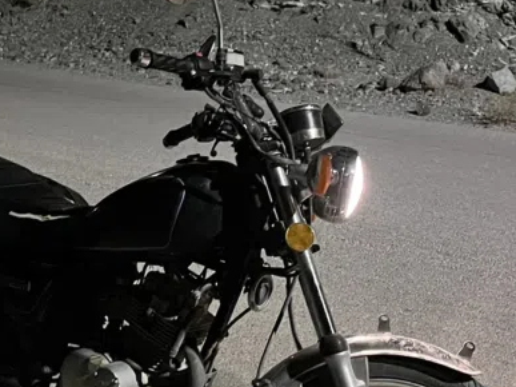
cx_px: 137
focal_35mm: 43
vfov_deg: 33.5
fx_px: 641
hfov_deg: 42.7
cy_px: 161
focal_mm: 5.1
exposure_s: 1/25
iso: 800
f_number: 1.6
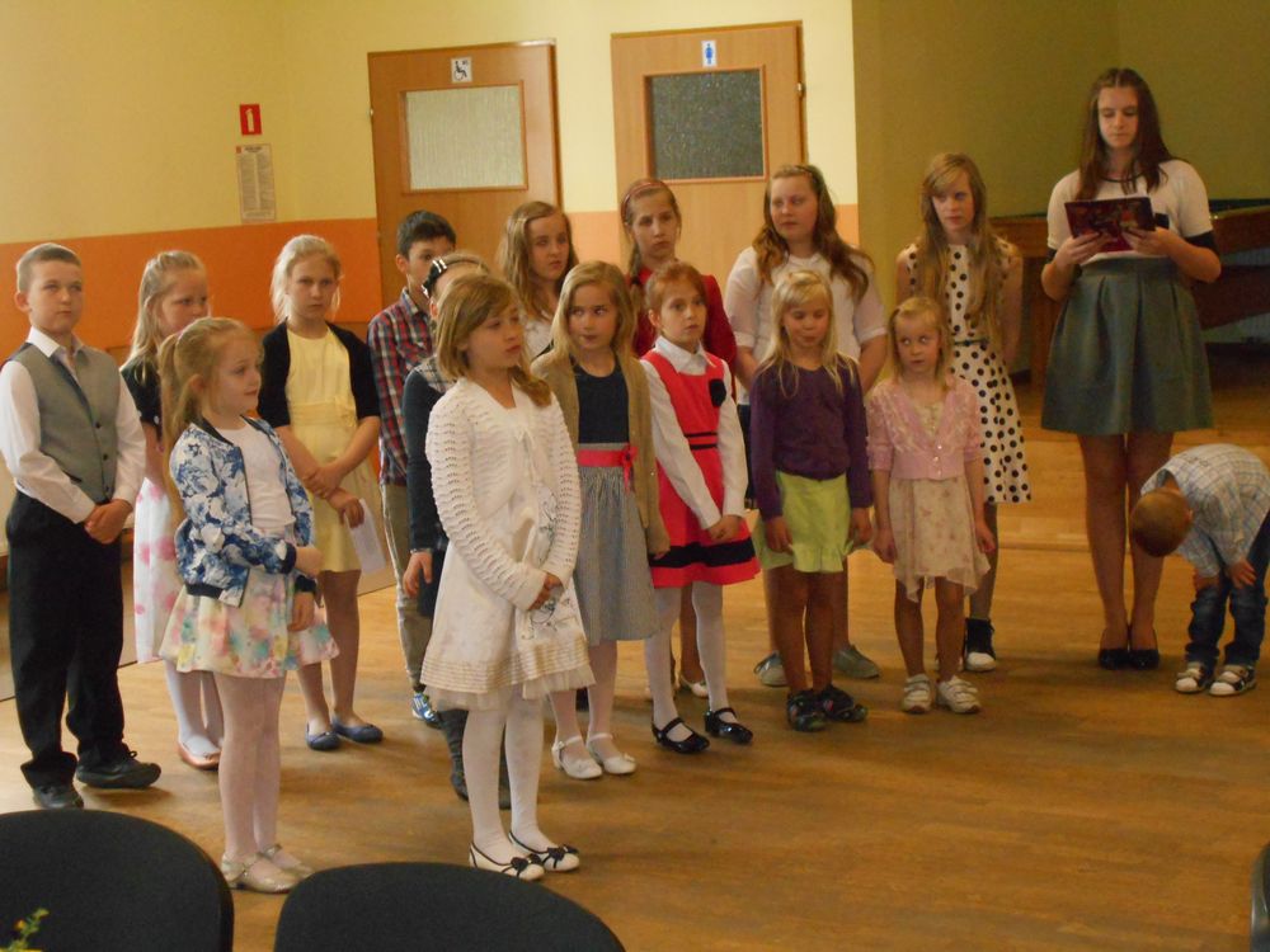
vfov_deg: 22.3
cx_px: 635
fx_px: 2421
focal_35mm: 66
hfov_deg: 29.4
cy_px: 476
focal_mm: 11.6
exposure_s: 1/60
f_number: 5.3
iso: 1000
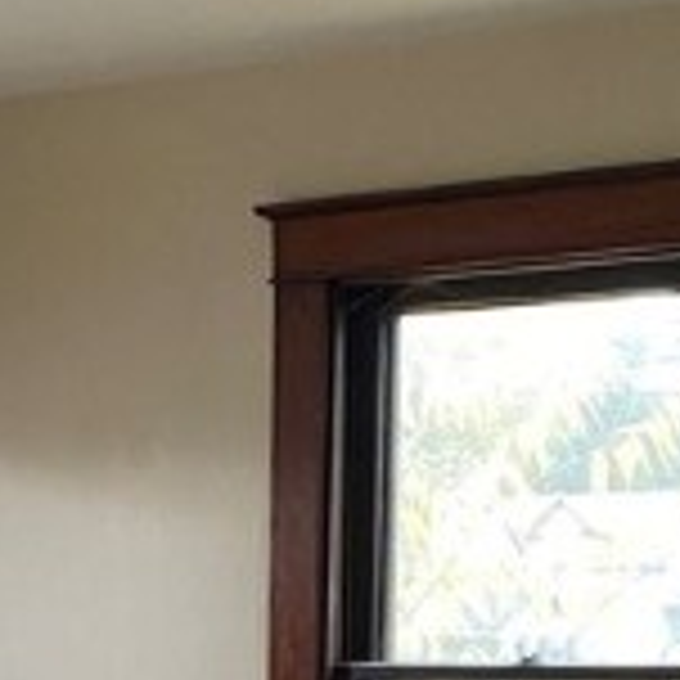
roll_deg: +0.7
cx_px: -9
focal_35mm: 117
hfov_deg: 14.6
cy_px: 1009
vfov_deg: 14.0
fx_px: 2600
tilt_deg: -8.2
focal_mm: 4.25
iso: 125
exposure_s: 1/60
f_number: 1.8
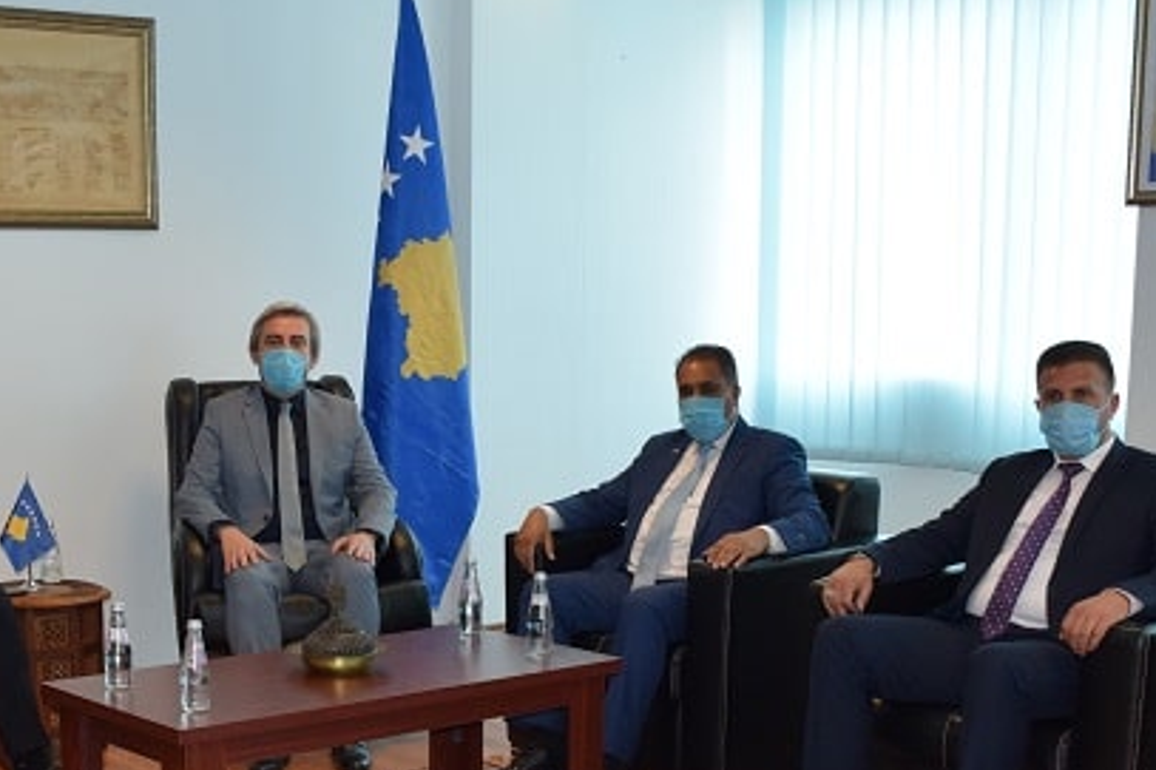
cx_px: 400
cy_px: 638
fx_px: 1894
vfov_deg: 22.6
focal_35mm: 59
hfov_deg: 33.7
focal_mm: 20
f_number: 5.6
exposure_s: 1/125
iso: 800
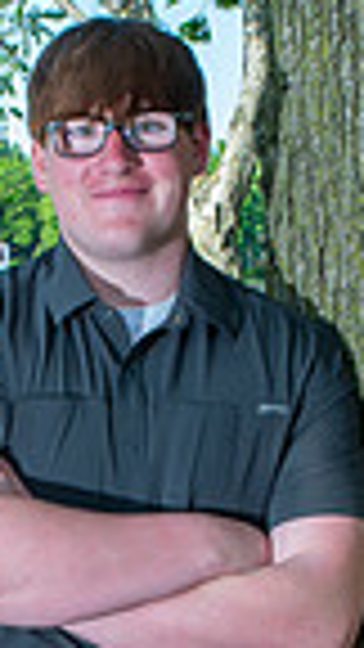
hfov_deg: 10.8
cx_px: 0
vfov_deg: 18.7
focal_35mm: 111
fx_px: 1905
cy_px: 666
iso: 320
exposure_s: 1/160
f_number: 11
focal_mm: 34
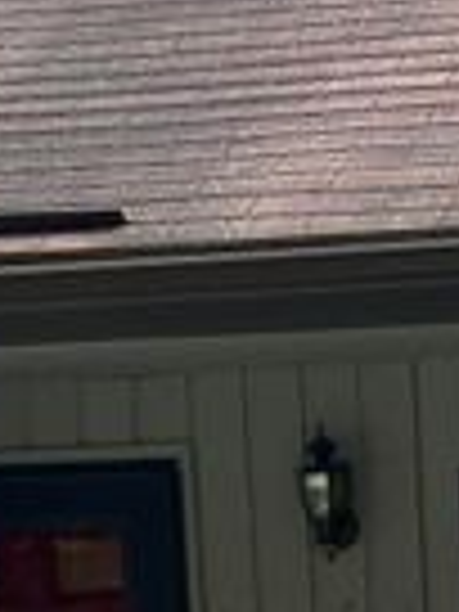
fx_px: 4155
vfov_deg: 7.8
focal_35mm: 235
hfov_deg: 6.3
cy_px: 1469
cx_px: 626
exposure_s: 1/672
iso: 64
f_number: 1.78
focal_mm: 6.86
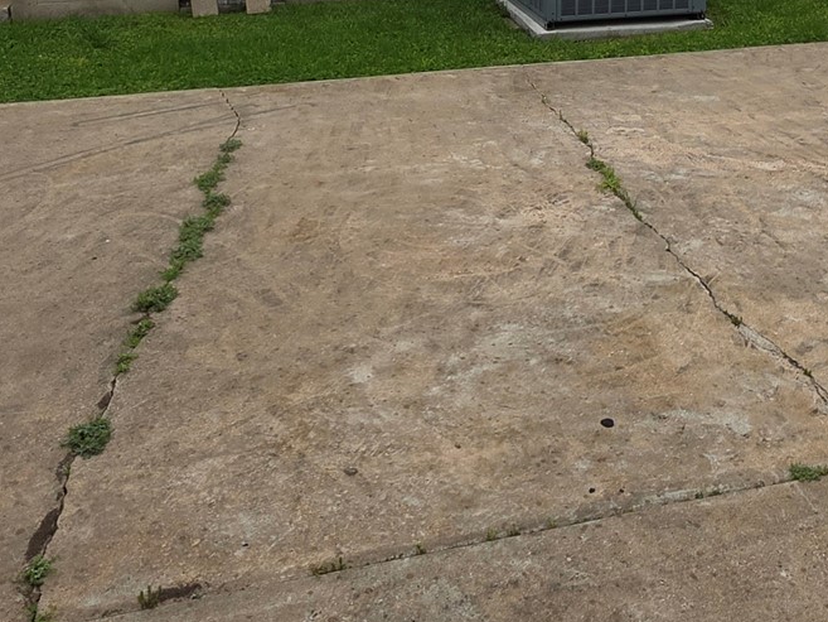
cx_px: 502
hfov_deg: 48.6
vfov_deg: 34.1
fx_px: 909
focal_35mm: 38
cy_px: -10
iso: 40
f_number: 1.9
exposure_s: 1/120
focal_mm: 2.2
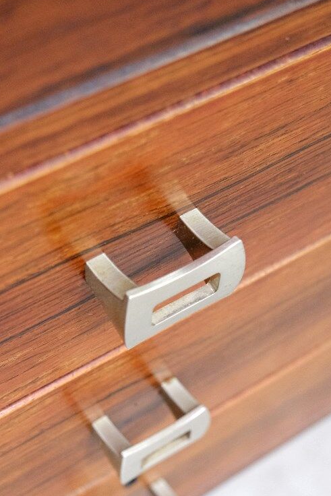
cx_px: 221
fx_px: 786
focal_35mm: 57
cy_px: 397
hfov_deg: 23.7
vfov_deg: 34.0
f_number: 4
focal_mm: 22.3
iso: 3200
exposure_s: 1/30
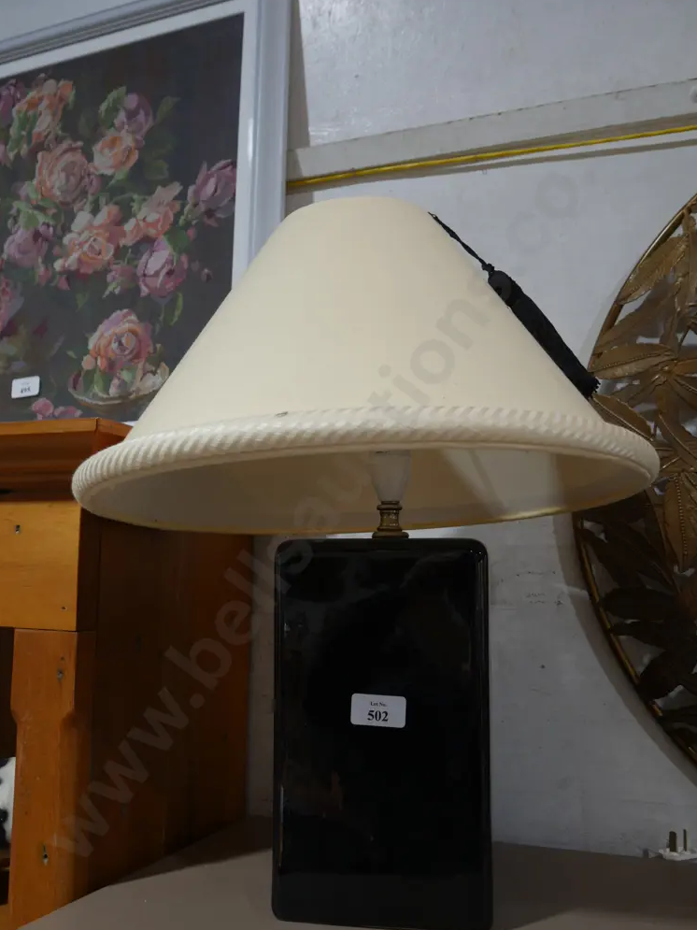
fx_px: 940
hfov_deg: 40.7
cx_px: 348
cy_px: 473
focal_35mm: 35
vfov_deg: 52.6
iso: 400
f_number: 4
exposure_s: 1/60
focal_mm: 17
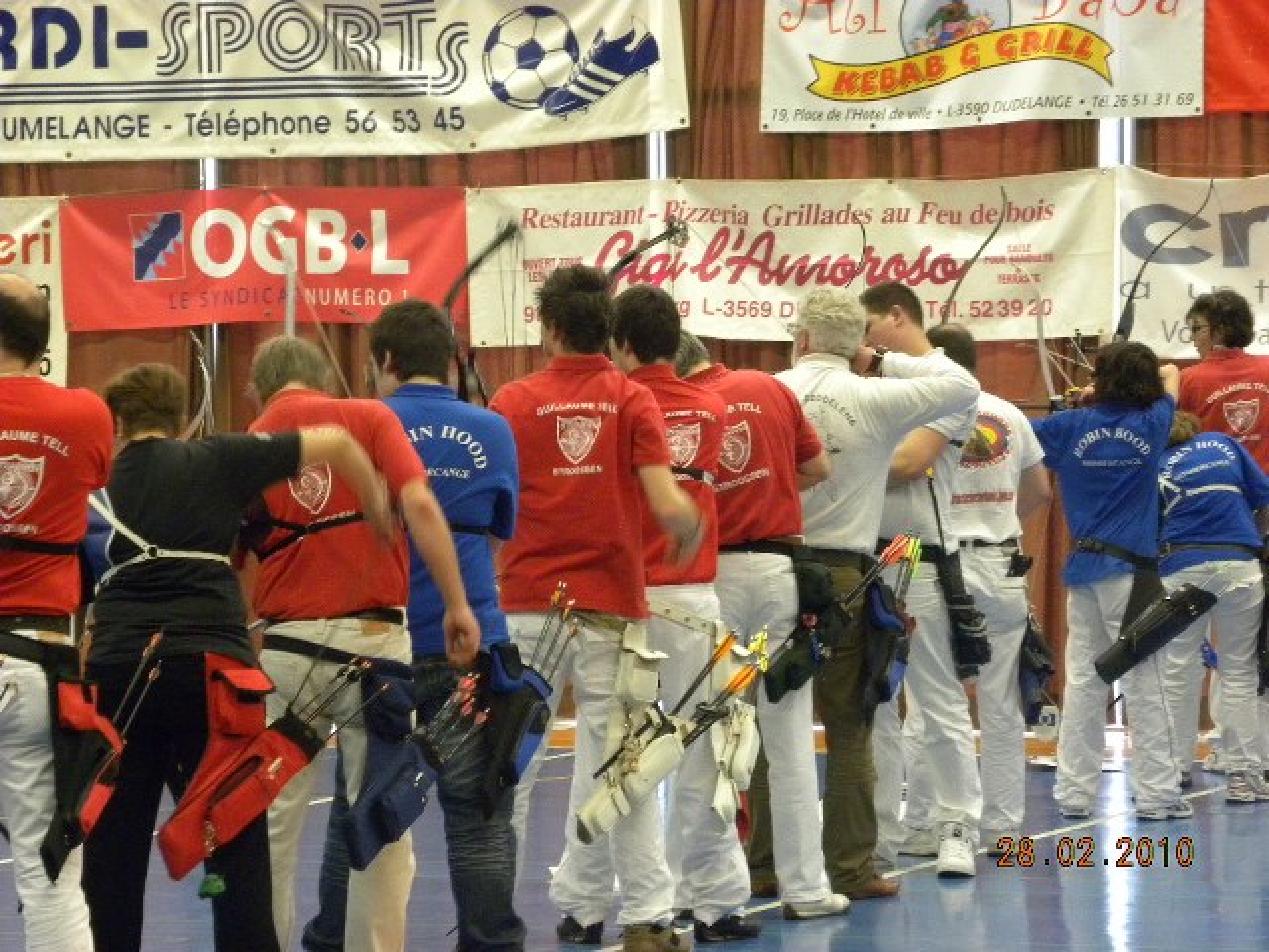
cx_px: 634
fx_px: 5939
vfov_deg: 9.2
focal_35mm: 162
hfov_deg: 12.2
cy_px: 476
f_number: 4.5
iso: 400
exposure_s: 1/20.7
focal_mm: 28.8
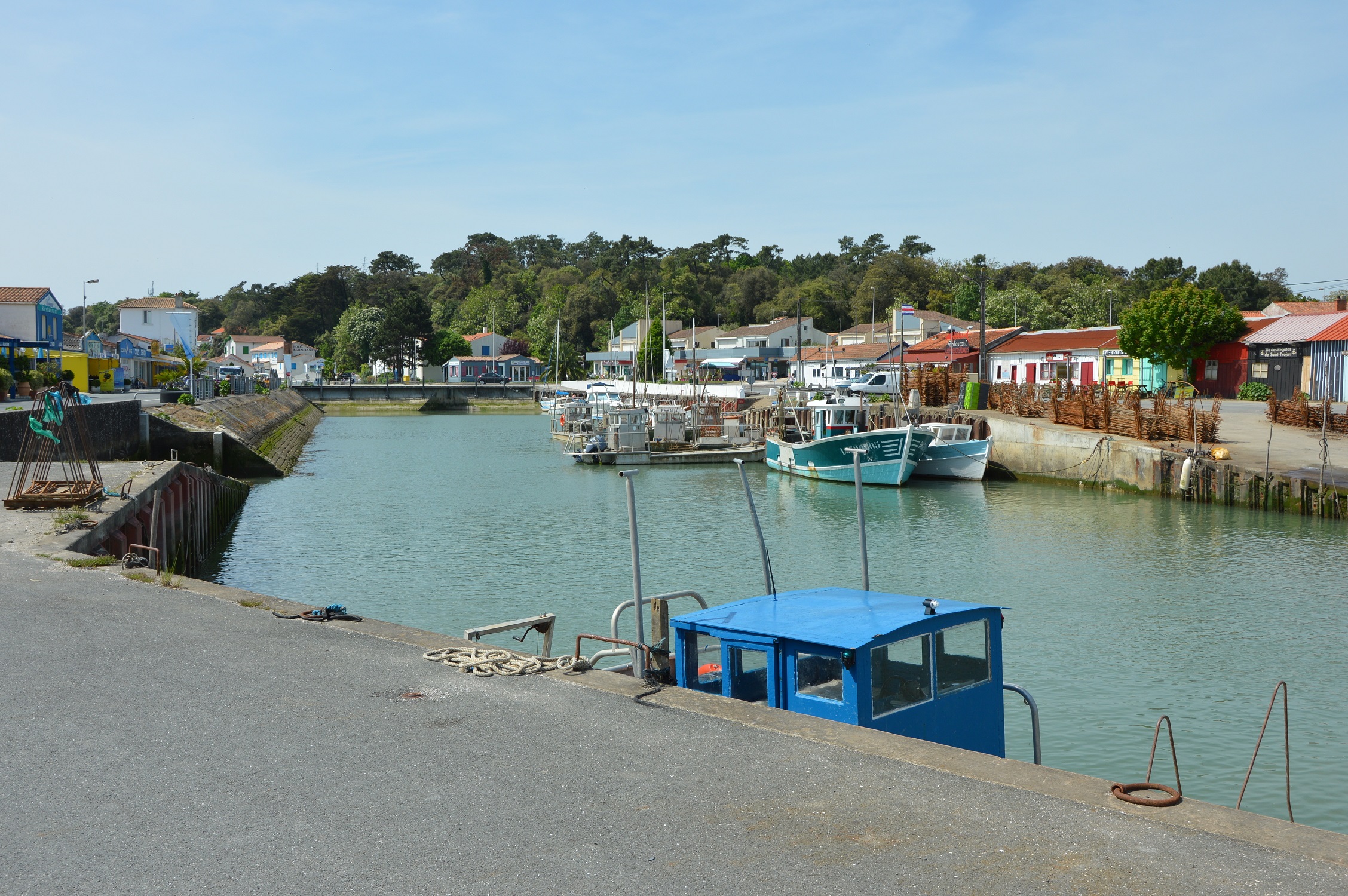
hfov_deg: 57.3
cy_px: 448
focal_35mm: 33
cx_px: 674
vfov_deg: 39.9
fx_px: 1235
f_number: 8
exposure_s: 1/250
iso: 100
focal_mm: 22
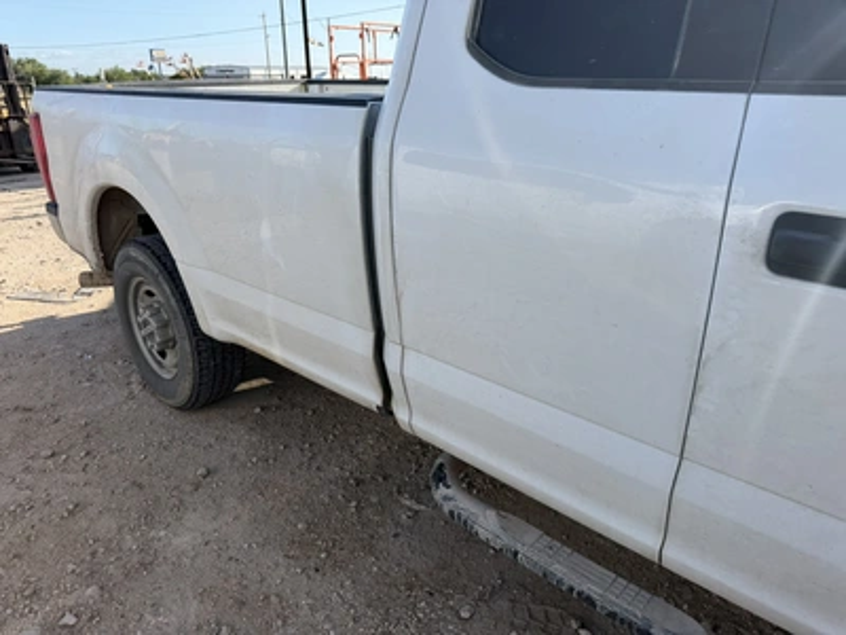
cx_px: 423
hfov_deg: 71.6
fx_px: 587
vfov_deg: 56.8
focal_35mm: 24
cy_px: 318
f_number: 1.78
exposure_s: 1/2445
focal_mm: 6.76
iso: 80
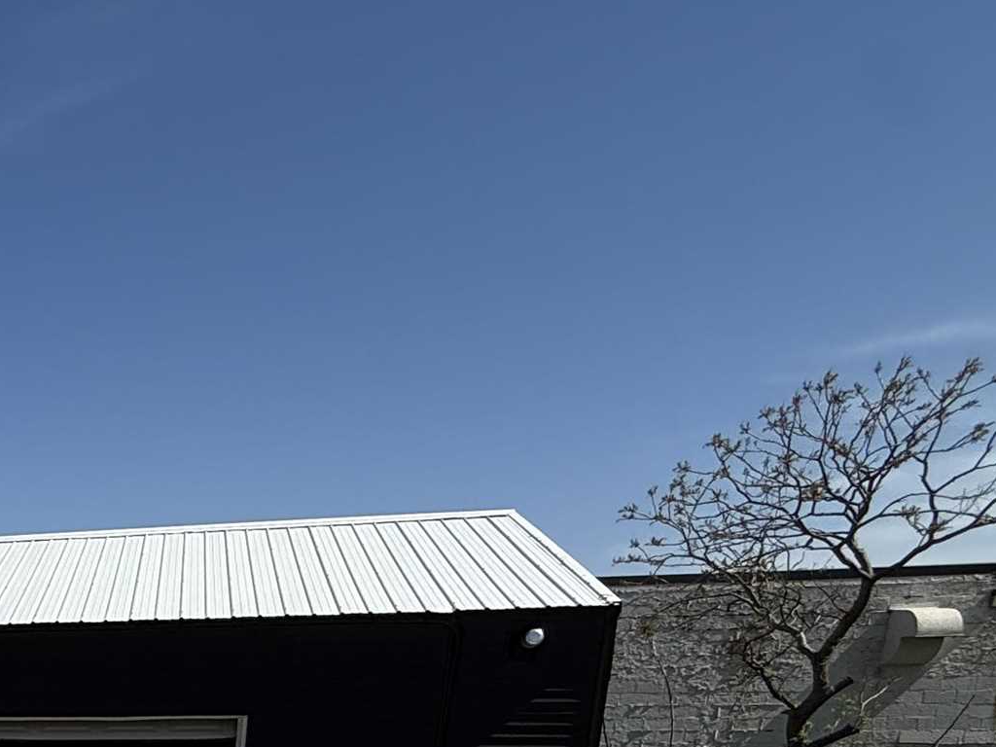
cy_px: 979
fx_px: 1208
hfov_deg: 33.8
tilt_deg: -12.3
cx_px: -267
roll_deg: +0.3
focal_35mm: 42
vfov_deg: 28.1
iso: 50
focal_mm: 2.22
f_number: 2.2
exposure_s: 1/3891
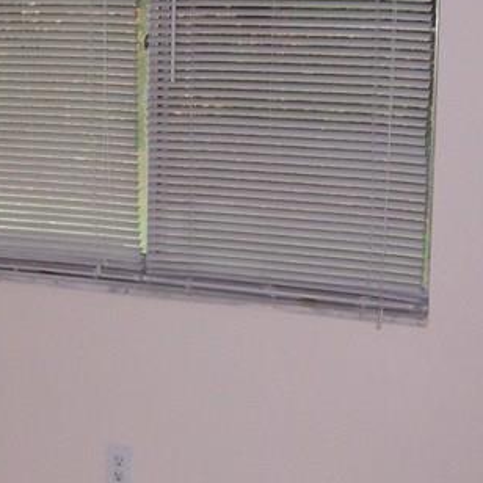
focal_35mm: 97
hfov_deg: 17.8
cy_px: 309
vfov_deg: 17.9
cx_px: 133
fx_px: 1531
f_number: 2.8
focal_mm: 5.5
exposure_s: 1/60
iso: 140
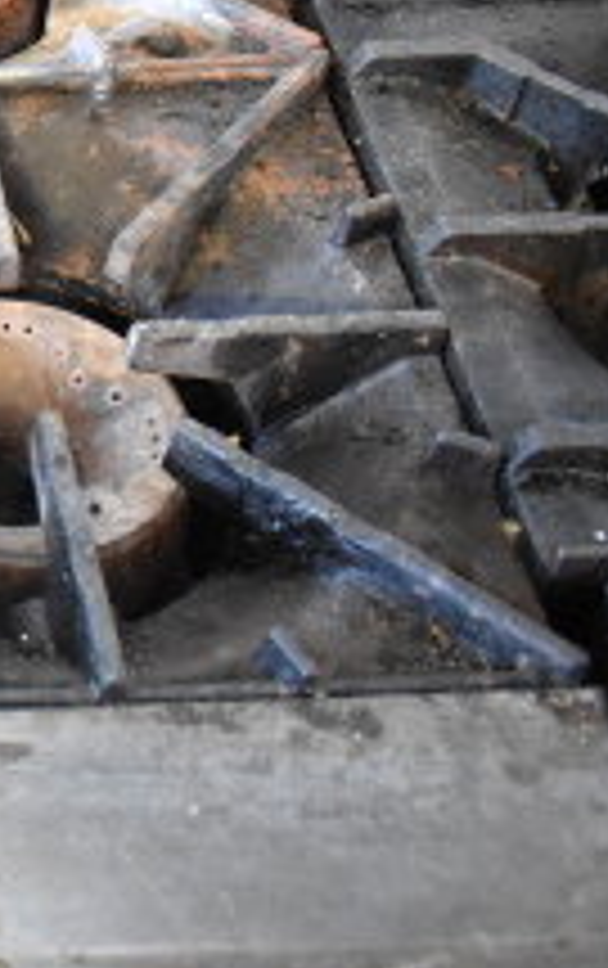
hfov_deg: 13.5
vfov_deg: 26.1
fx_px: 2061
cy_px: 223
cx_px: -734
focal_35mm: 78
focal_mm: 18
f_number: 3.5
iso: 5000
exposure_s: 1/30
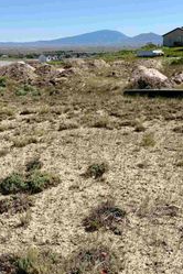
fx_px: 381
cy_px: 142
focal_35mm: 50
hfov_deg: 26.5
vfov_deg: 39.6
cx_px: 37
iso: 80
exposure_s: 1/7353
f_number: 1.78
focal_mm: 6.76
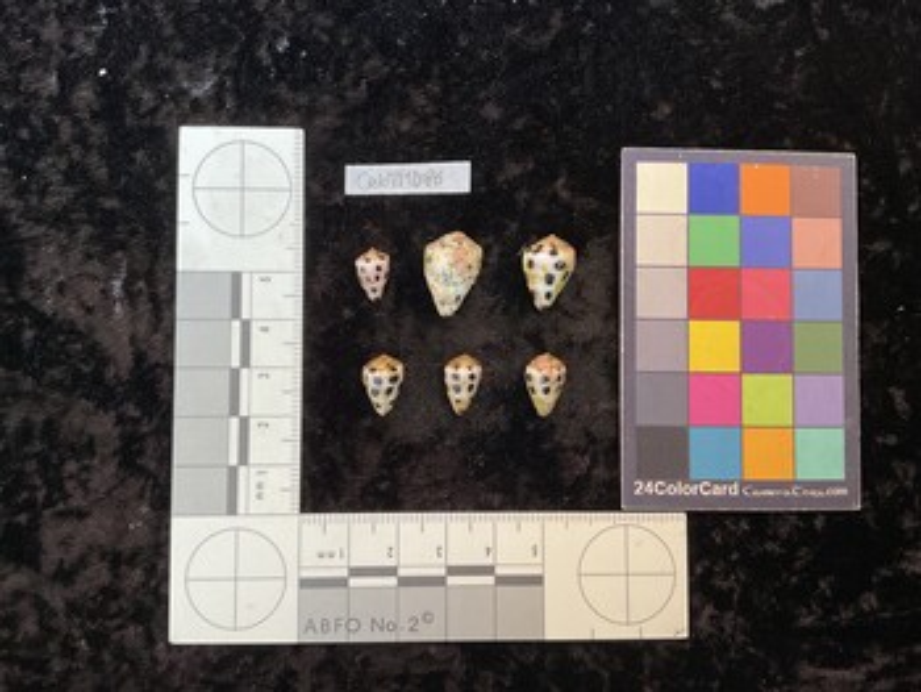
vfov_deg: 48.3
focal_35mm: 29
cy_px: 346
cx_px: 460
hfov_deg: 61.6
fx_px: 772
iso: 100
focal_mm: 3
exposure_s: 1/50
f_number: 1.8
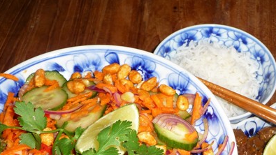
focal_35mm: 60
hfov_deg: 34.7
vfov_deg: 19.5
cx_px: 172
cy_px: 155
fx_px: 439
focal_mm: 5.6
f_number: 3.6
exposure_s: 1/30
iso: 100
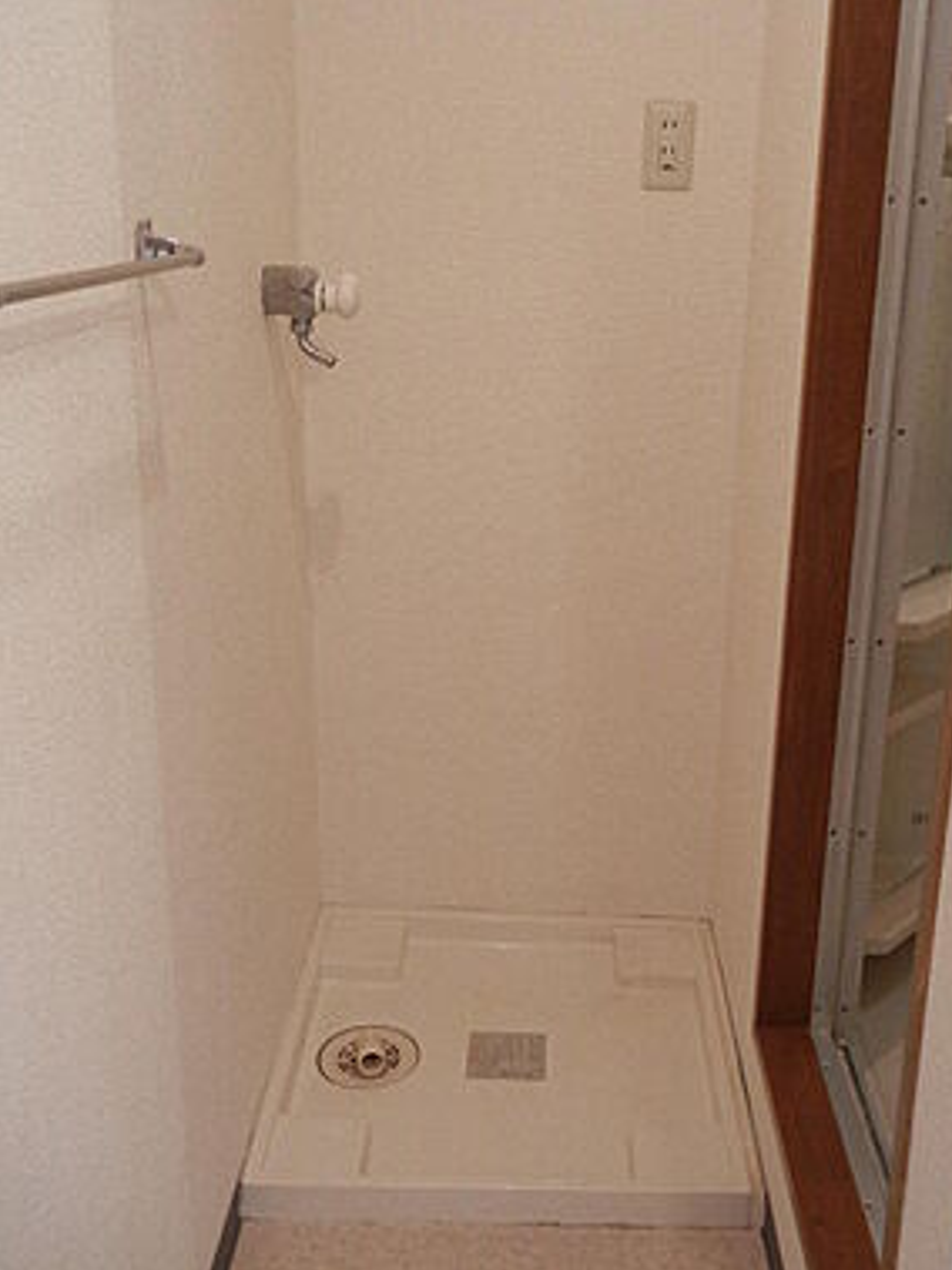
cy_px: 583
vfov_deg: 48.9
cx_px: 546
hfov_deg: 37.6
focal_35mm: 38
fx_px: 1394
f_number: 3.5
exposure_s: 1/16
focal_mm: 5.4
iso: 400
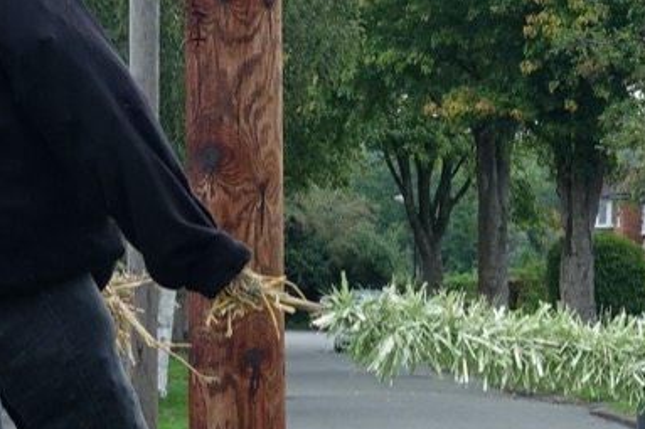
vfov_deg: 8.2
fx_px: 3009
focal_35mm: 168
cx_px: 812
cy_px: 326
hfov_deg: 11.9
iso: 100
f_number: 5
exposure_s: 1/125
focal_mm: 16.92
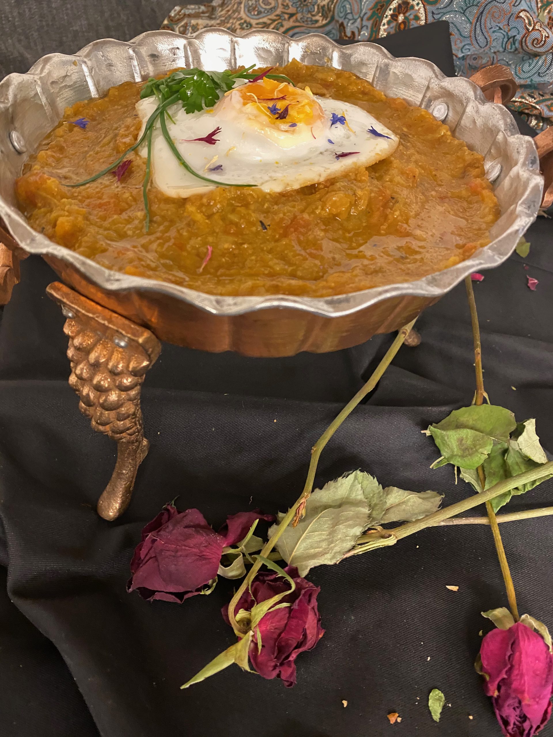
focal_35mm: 26
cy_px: 368
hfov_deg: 53.1
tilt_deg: -45.1
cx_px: 276
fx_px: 554
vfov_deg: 67.3
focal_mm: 4.25
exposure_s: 1/25
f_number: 1.8
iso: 1000
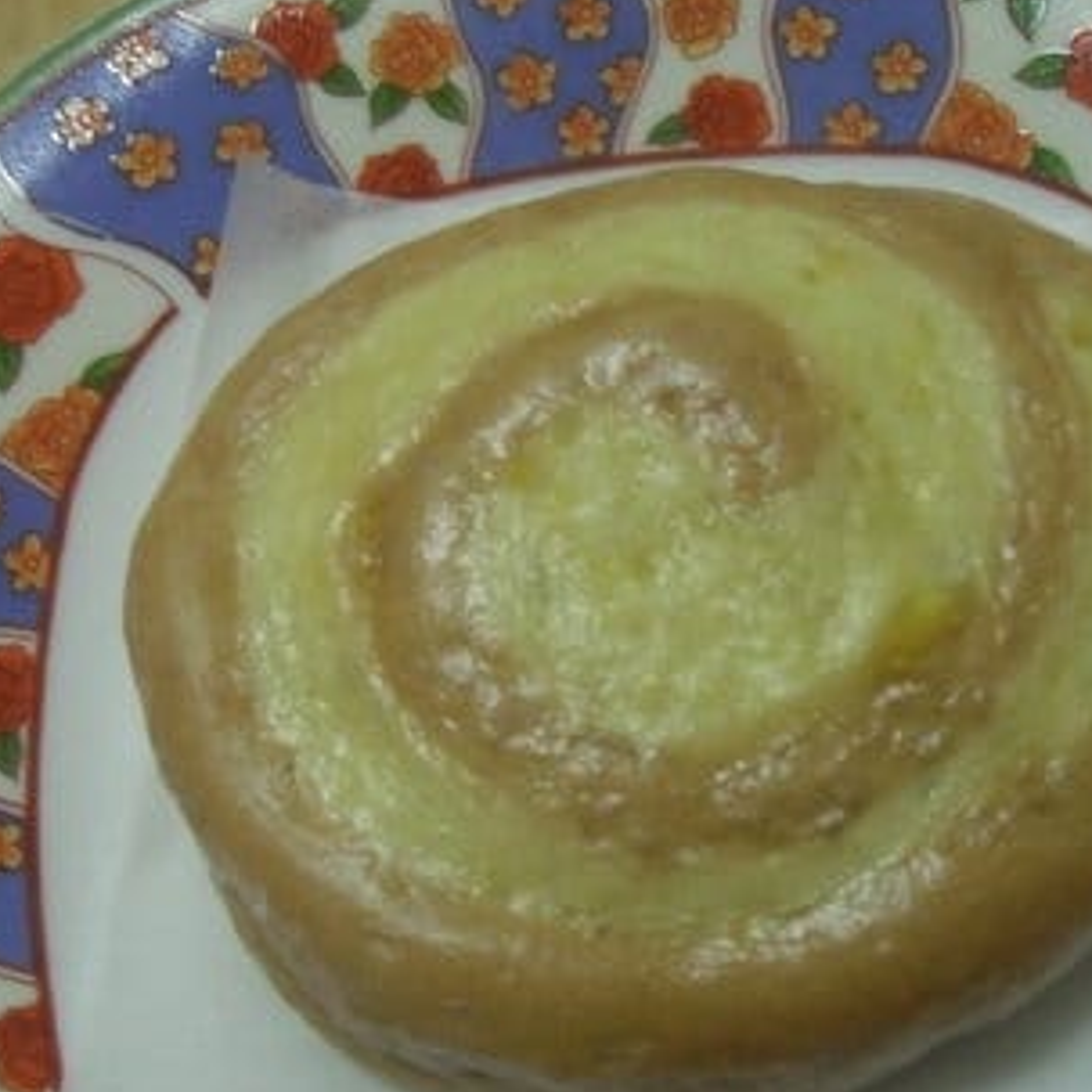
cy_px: 600
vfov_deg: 33.4
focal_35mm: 51
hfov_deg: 33.3
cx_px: 649
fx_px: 1820
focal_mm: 6.2
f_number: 2.8
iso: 320
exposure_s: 1/30
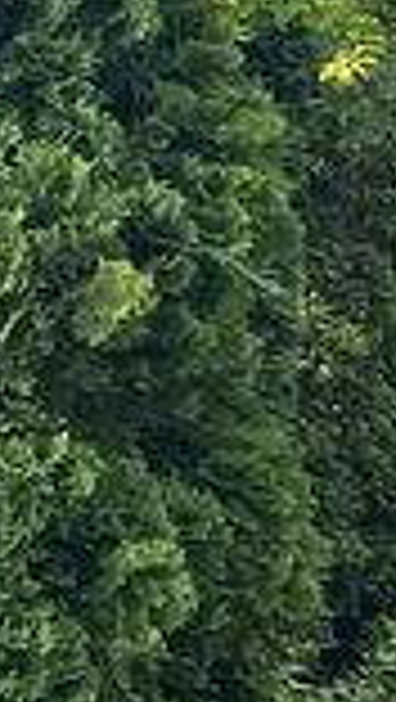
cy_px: 14
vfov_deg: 11.5
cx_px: -1786
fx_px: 3465
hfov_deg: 4.9
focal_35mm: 186
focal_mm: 5.1
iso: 40
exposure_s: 1/209
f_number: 1.6
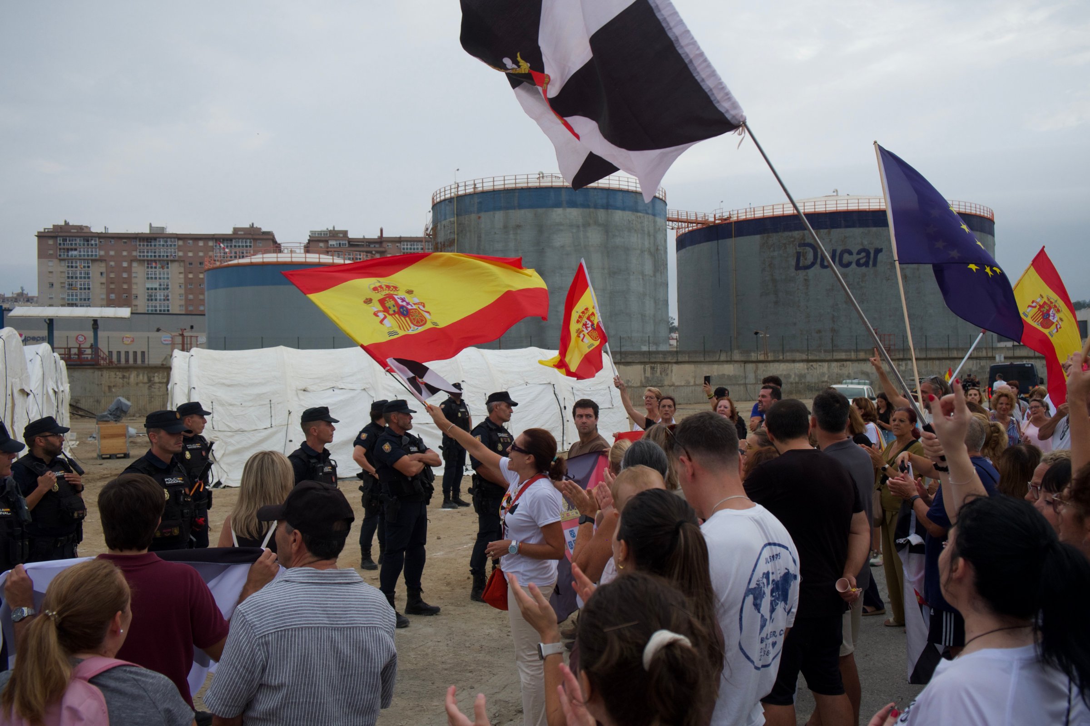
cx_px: 545
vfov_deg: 37.9
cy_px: 363
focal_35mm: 35
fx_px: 1060
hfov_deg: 54.4
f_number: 4.5
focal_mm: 23.3
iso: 640
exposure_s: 1/500
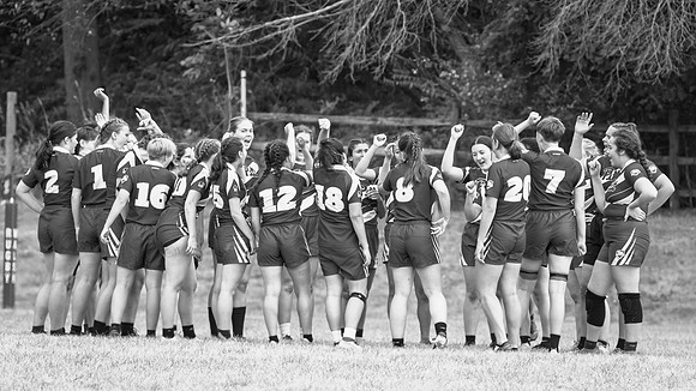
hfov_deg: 3.5
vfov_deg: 2.0
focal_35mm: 620
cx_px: 335
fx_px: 11433
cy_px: 175
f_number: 6
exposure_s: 1/1000
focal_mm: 380
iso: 500
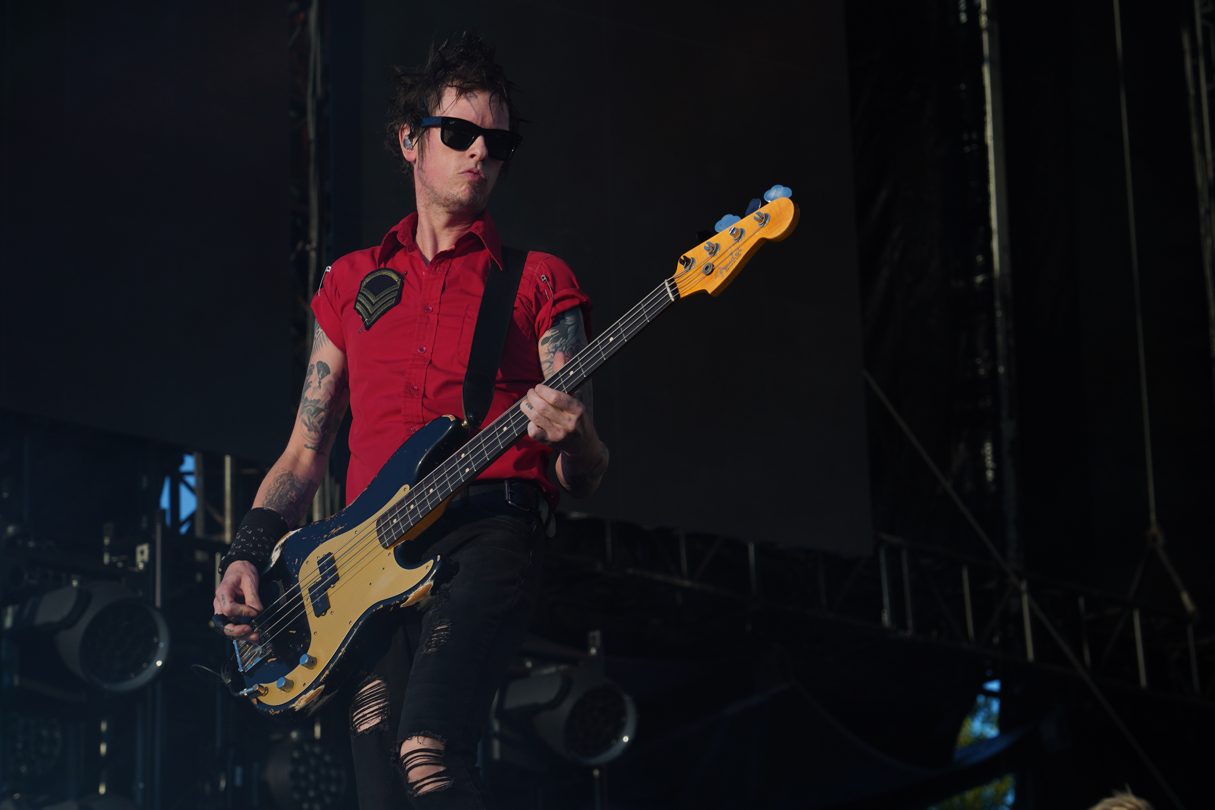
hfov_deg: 19.5
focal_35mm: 105
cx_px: 608
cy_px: 405
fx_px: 3543
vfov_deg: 13.0
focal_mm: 105
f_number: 7.1
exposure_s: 1/400
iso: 100
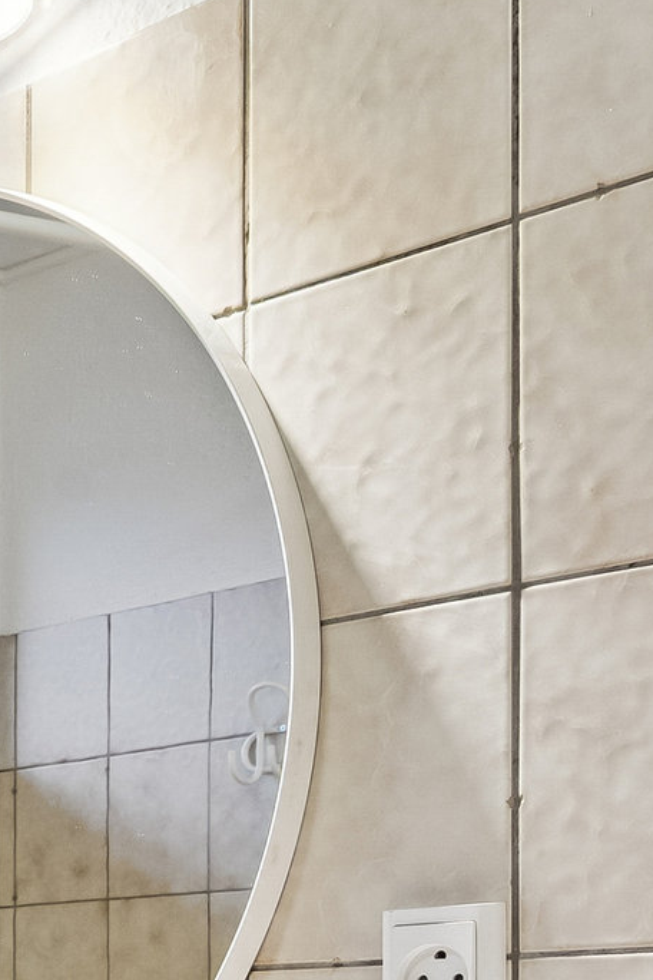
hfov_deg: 11.0
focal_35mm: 81
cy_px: 1175
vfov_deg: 23.0
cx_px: -1293
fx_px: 2209
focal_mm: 18.5
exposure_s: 1/25
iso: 640
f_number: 9
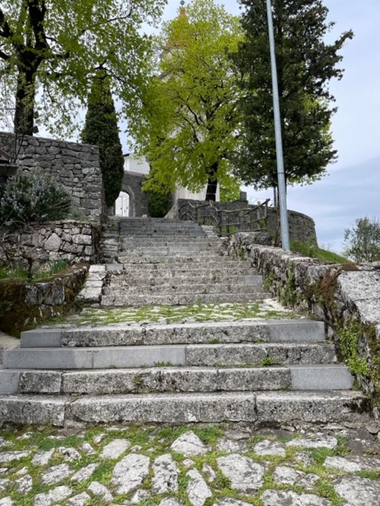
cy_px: 253
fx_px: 380
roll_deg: +4.7
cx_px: 190
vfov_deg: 67.3
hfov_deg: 53.1
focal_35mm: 26
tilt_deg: +15.7
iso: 32
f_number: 1.6
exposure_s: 1/1715
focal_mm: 4.2
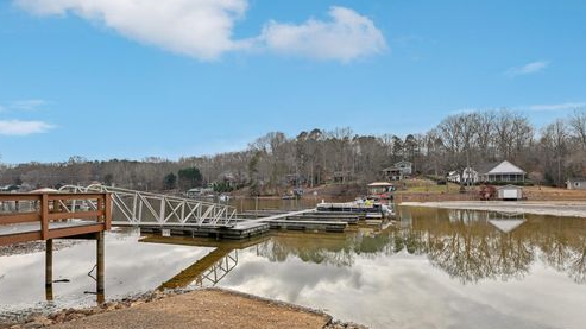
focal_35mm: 17
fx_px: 264
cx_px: 290
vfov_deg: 63.6
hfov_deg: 95.9
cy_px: 188
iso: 64
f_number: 8
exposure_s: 1/160
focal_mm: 16
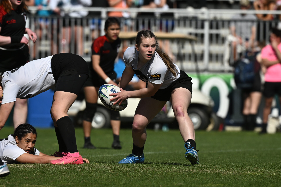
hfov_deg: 3.4
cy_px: 94
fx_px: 4682
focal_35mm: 600
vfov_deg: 2.3
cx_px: 140
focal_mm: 400
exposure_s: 1/2500
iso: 250
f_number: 6.3
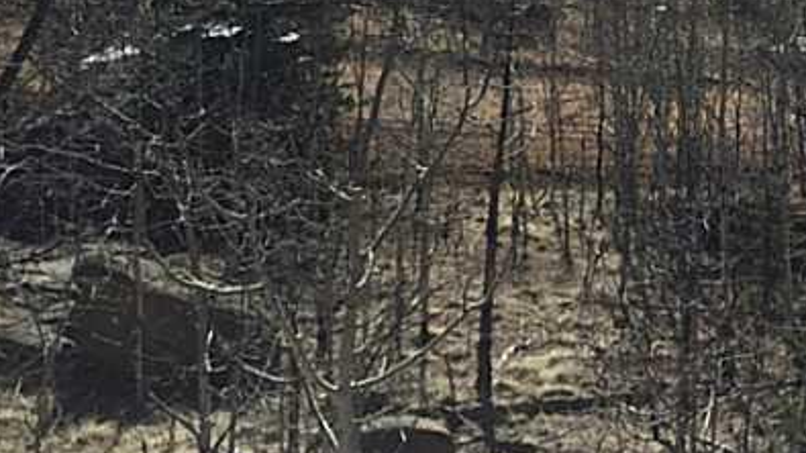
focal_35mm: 64
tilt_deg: -10.2
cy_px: -118
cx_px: 806
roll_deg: -1.2
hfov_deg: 30.5
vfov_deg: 17.7
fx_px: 1368
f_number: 2.2
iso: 32
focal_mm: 4.15
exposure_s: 1/2475
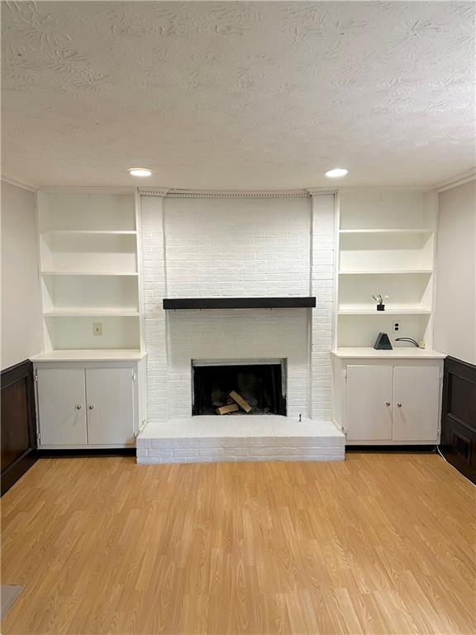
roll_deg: +0.2
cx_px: 238
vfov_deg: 71.6
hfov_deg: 56.8
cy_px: 318
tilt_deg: -4.2
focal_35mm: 24
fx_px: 440
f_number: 1.78
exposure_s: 1/60
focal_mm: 6.86
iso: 320
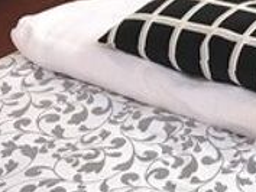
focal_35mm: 158
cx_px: 372
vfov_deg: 8.6
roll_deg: +1.5
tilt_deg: -11.6
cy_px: -269
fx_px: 1169
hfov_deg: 12.0
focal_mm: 3.99
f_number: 1.8
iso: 40
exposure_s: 1/33
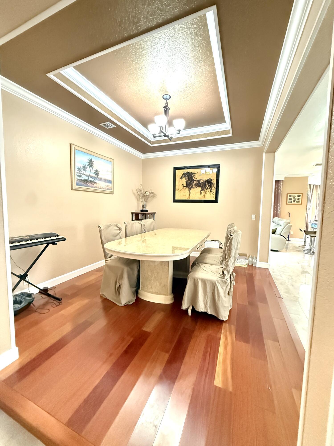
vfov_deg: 102.1
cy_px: 223
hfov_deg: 85.7
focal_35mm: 14
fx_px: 180
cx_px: 167
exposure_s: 1/30
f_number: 2.2
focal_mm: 2.22
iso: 1600
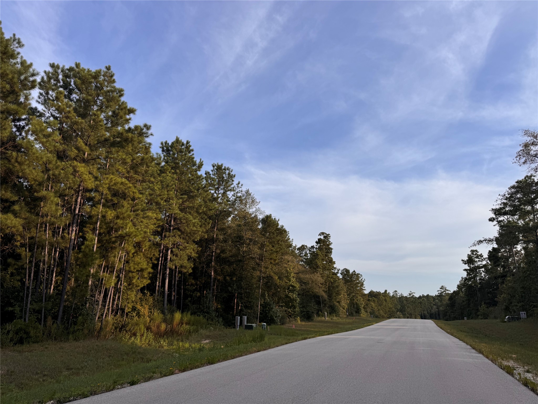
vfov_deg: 56.8
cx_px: 269
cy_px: 202
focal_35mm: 24
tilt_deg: +16.7
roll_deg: -2.1
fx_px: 373
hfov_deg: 71.6
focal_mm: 6.76
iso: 80
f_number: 1.78
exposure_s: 1/3802
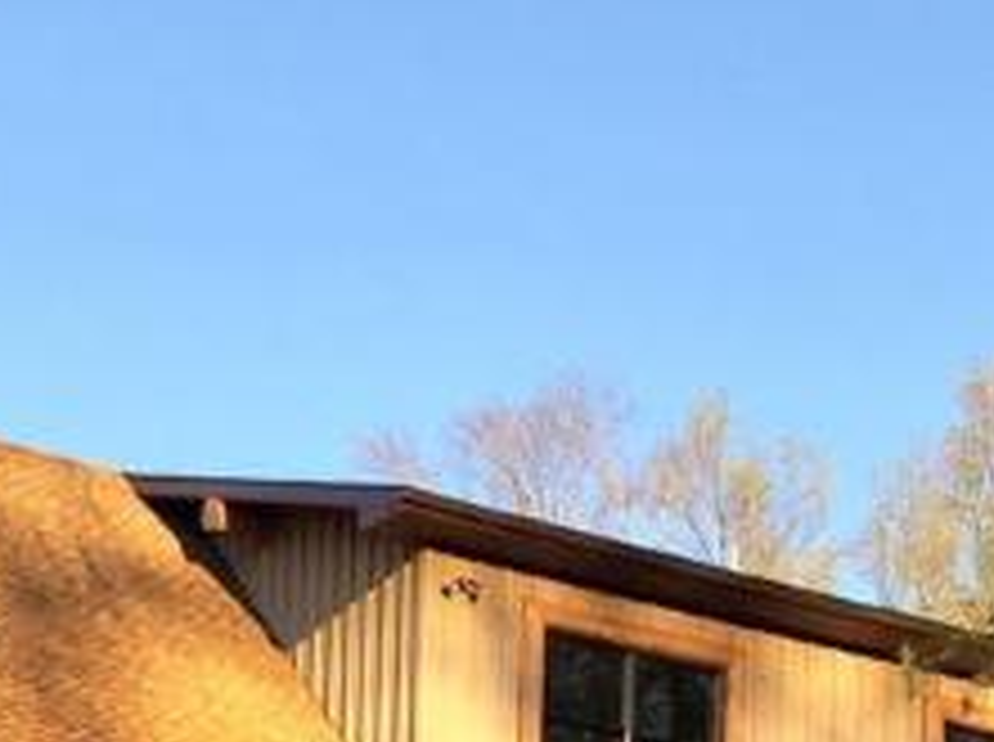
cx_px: 153
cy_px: 1394
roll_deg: -1.3
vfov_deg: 13.0
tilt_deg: +4.2
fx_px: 2896
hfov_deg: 19.2
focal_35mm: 101
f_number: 2.2
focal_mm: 4.15
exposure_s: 1/399
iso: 32
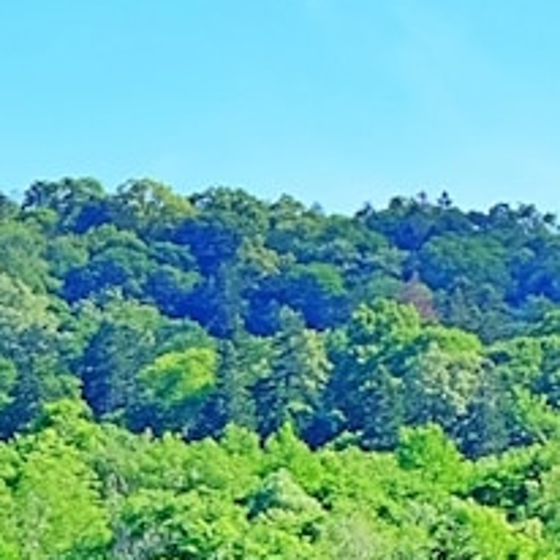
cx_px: 3
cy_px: 854
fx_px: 3258
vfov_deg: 9.5
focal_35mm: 178
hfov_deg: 9.8
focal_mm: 24.2
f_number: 5.6
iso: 160
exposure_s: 1/200
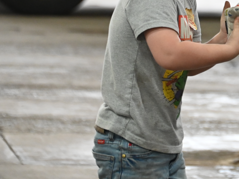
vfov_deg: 3.5
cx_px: 357
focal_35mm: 422
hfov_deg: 4.7
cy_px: 24
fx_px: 2914
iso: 3200
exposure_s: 1/125
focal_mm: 145
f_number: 5.6
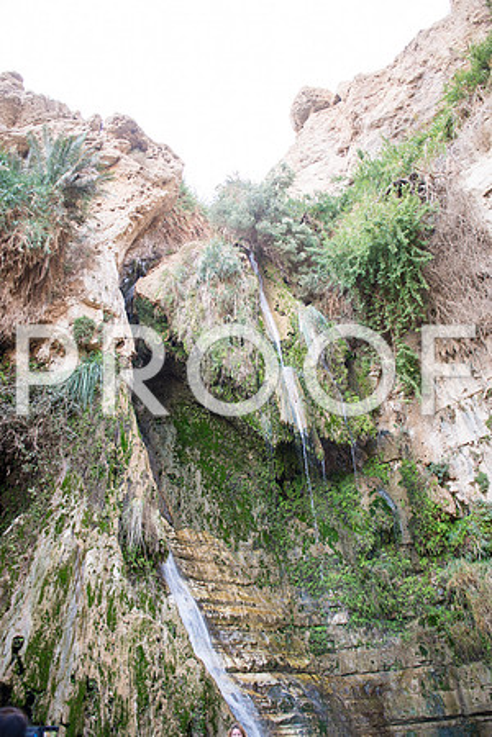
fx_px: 492
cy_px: 368
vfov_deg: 73.7
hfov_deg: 53.1
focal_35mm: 24
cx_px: 246
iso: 200
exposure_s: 1/80
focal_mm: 24
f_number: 2.8
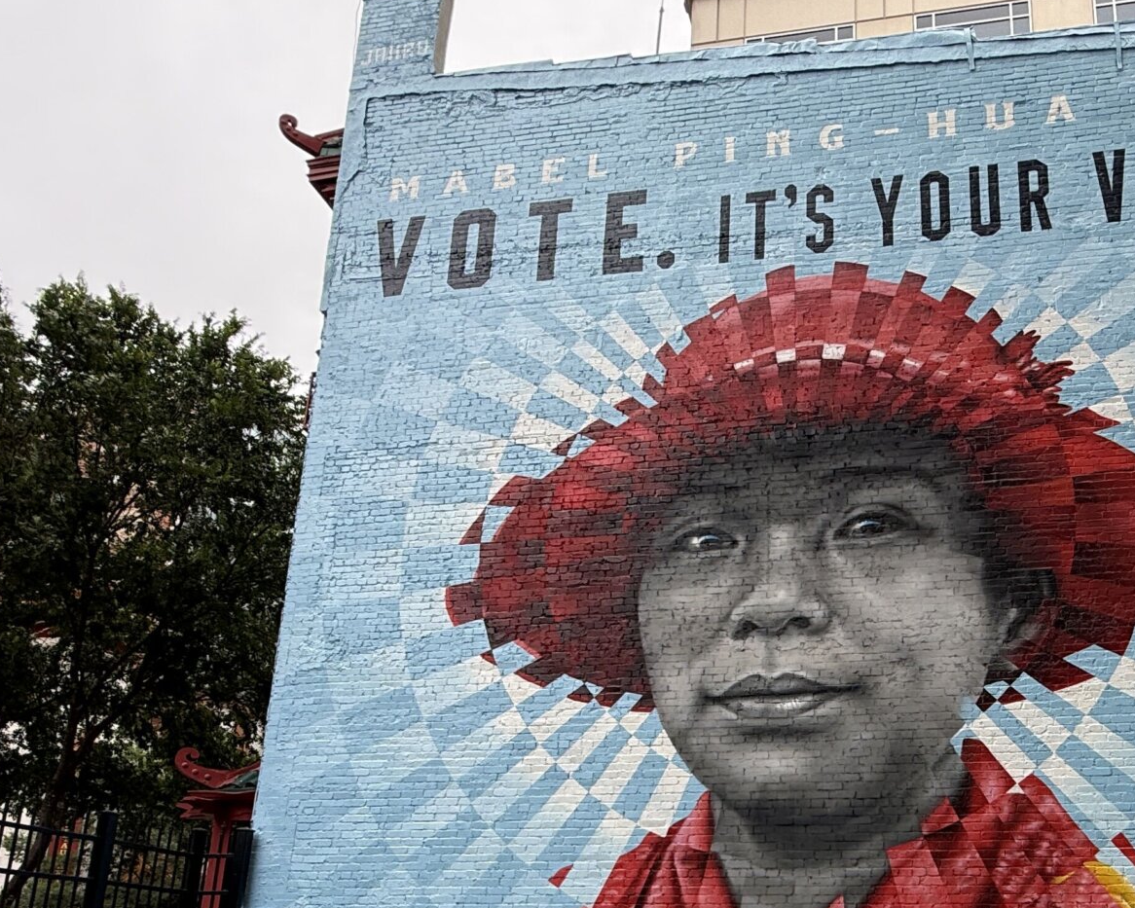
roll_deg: -0.9
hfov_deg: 56.9
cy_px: 736
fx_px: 1008
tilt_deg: +13.7
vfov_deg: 45.8
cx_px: 797
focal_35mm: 30
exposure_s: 1/279
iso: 50
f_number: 2.2
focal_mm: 2.22
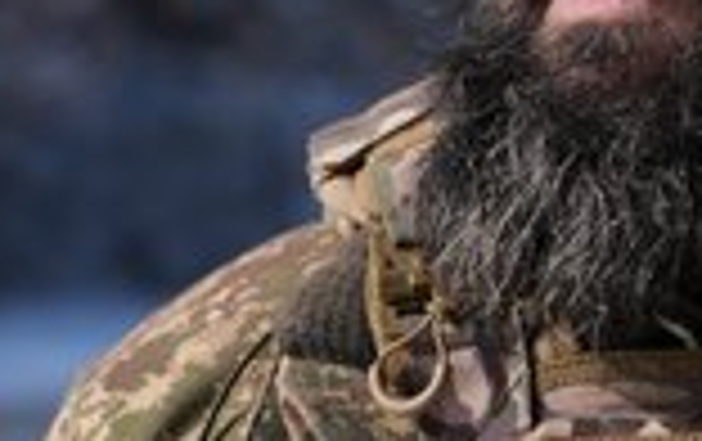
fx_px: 2797
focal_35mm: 146
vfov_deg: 8.9
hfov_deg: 14.3
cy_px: -92
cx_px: 518
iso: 100
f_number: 4
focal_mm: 56
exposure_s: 1/1250
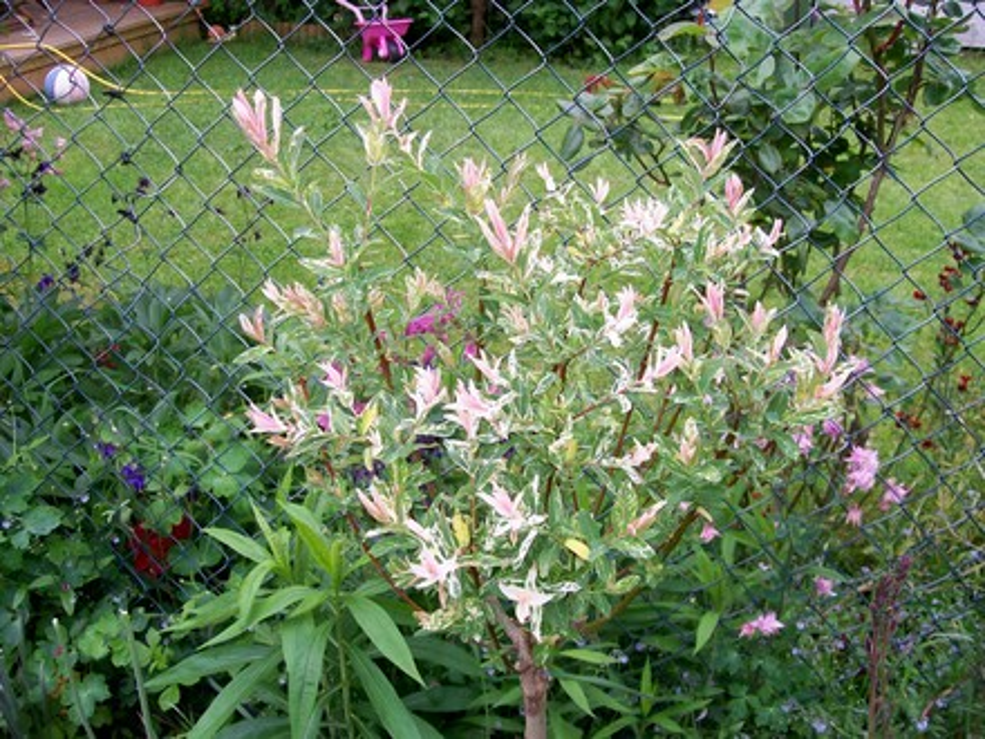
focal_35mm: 36
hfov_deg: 51.4
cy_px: 370
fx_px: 1024
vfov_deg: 39.7
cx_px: 492
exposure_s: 1/103
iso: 80
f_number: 2.7
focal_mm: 6
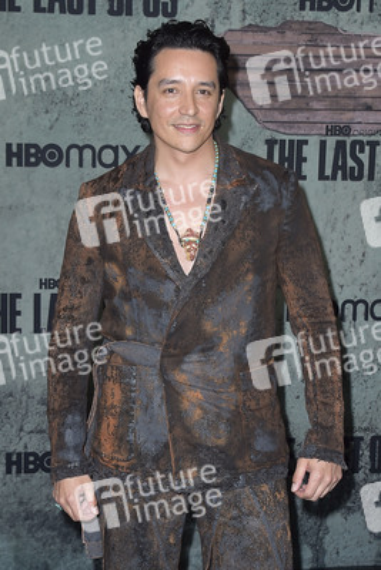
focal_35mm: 45
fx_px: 714
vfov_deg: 43.6
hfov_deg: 29.9
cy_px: 285
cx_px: 190
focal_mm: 45
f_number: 6.3
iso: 640
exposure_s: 1/250
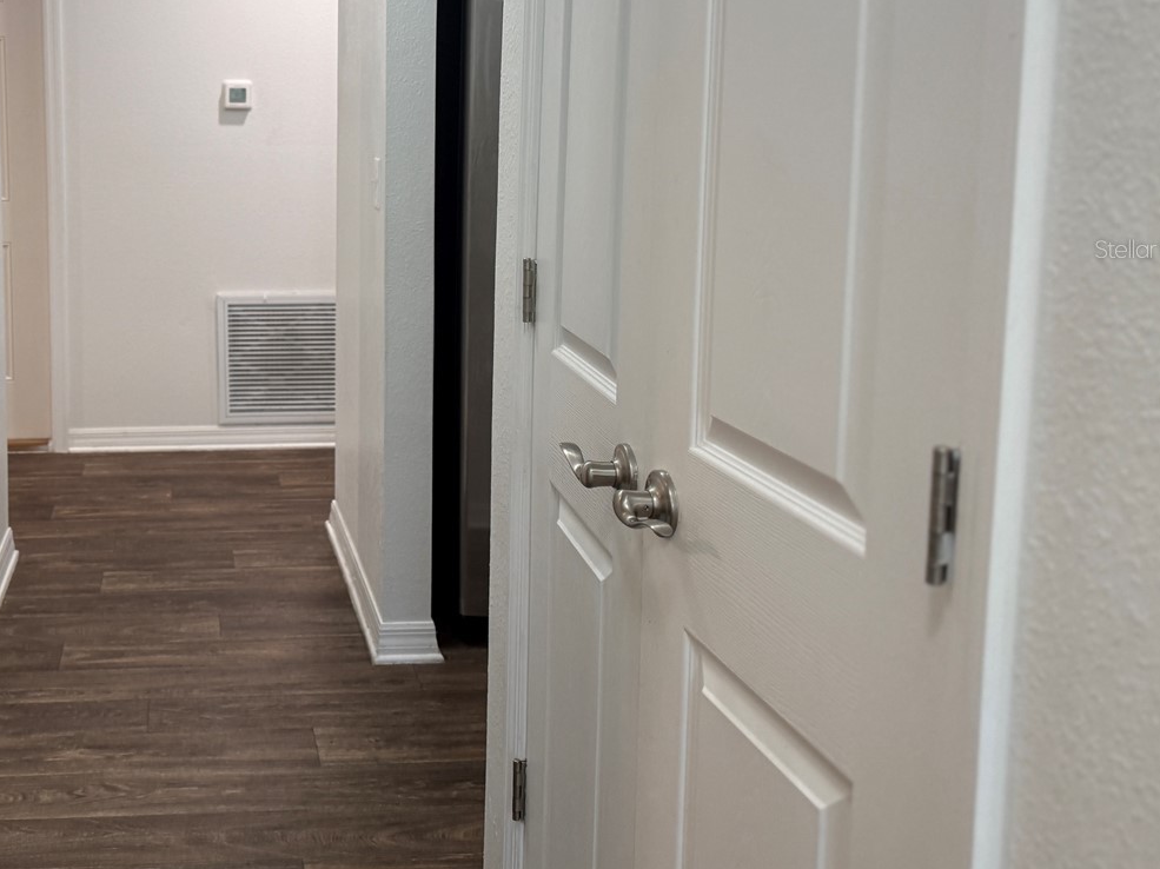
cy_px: 248
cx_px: 264
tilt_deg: -4.5
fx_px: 1306
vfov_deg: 36.2
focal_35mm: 39
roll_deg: +1.0
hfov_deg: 45.9
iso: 200
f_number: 1.78
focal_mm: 6.76
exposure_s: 1/120
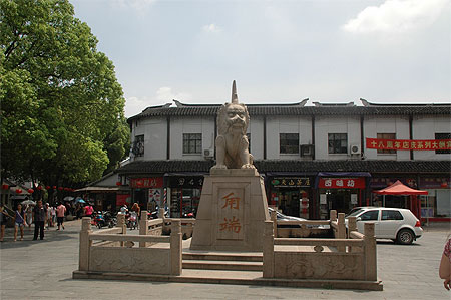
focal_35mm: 33
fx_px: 413
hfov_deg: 57.3
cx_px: 226
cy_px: 150
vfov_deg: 39.9
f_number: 8
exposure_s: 1/500
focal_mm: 22
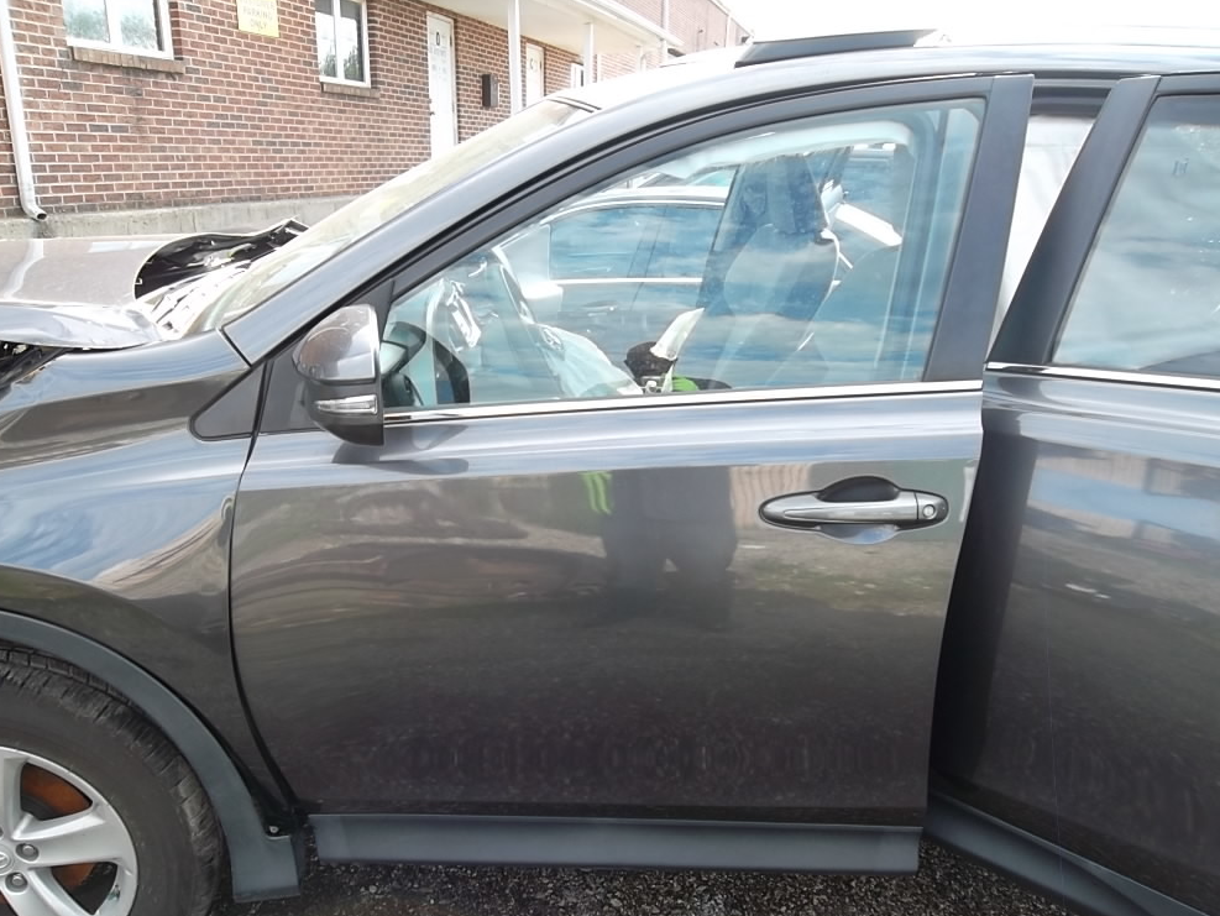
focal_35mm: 28
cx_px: 597
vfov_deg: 49.8
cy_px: 470
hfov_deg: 63.4
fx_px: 987
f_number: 3.5
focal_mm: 4.9
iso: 80
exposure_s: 1/110
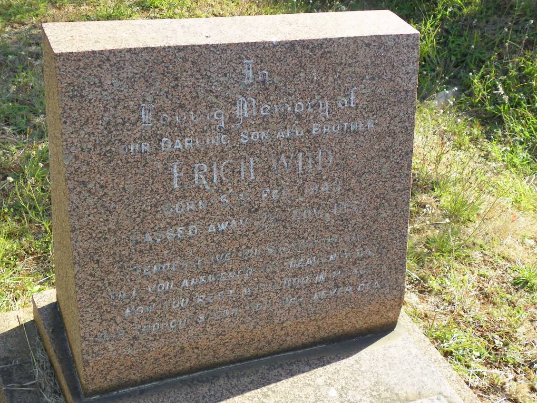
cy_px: 210
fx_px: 791
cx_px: 262
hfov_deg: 37.5
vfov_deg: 28.6
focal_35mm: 51
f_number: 3.2
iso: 64
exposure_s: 1/160
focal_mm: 8.5
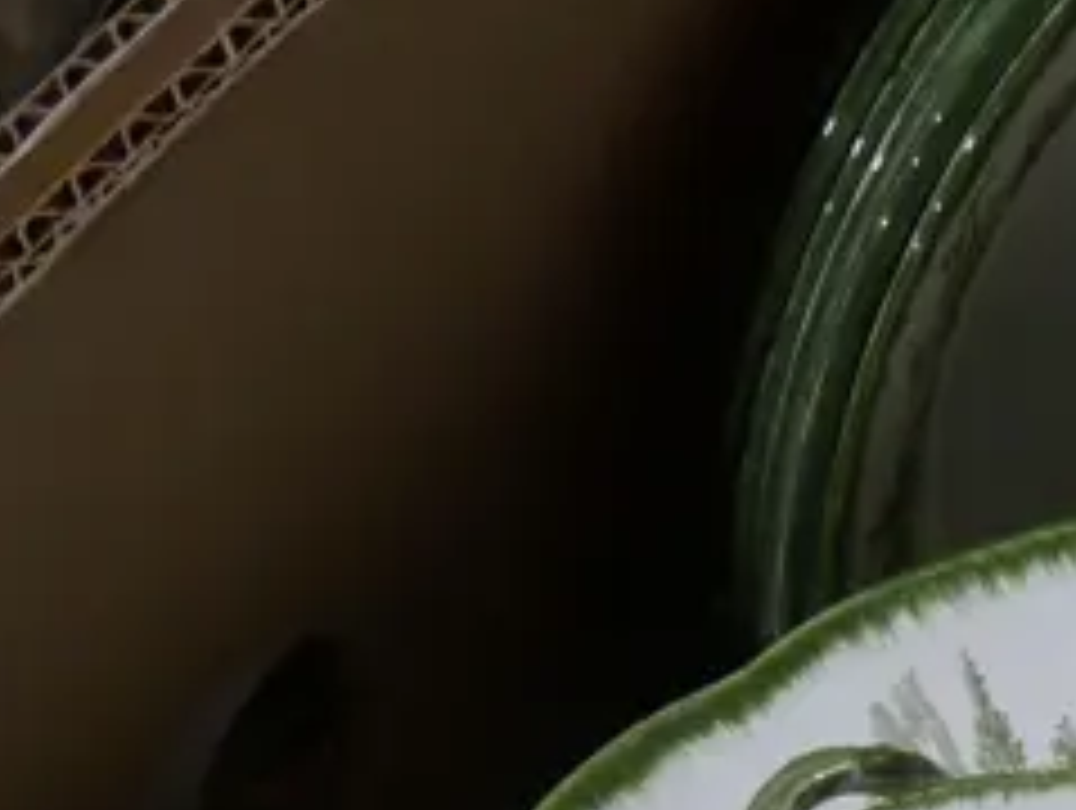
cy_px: 848
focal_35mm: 154
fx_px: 4794
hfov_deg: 11.8
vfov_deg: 9.6
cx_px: 1927
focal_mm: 18
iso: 200
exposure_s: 1/125
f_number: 4
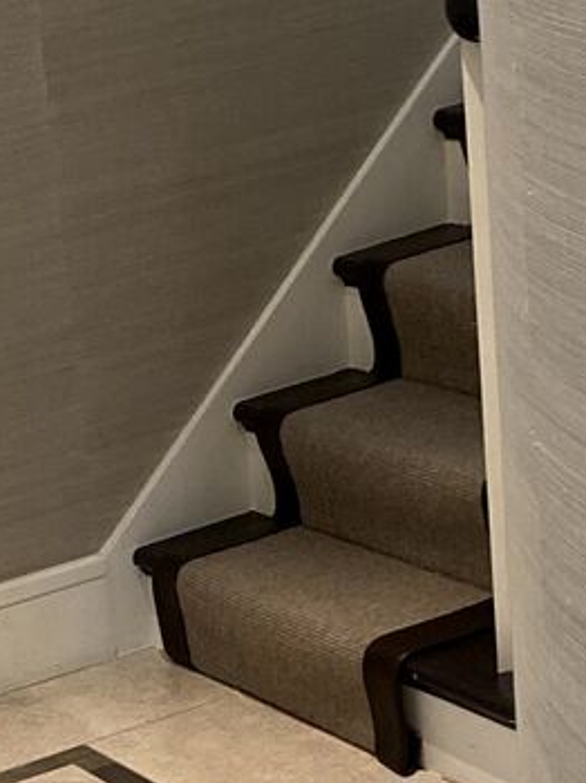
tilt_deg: -22.3
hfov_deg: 12.1
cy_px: 805
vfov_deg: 16.2
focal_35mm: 119
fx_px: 2689
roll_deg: +9.1
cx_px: -152
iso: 200
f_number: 1.8
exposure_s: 1/50
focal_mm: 4.25
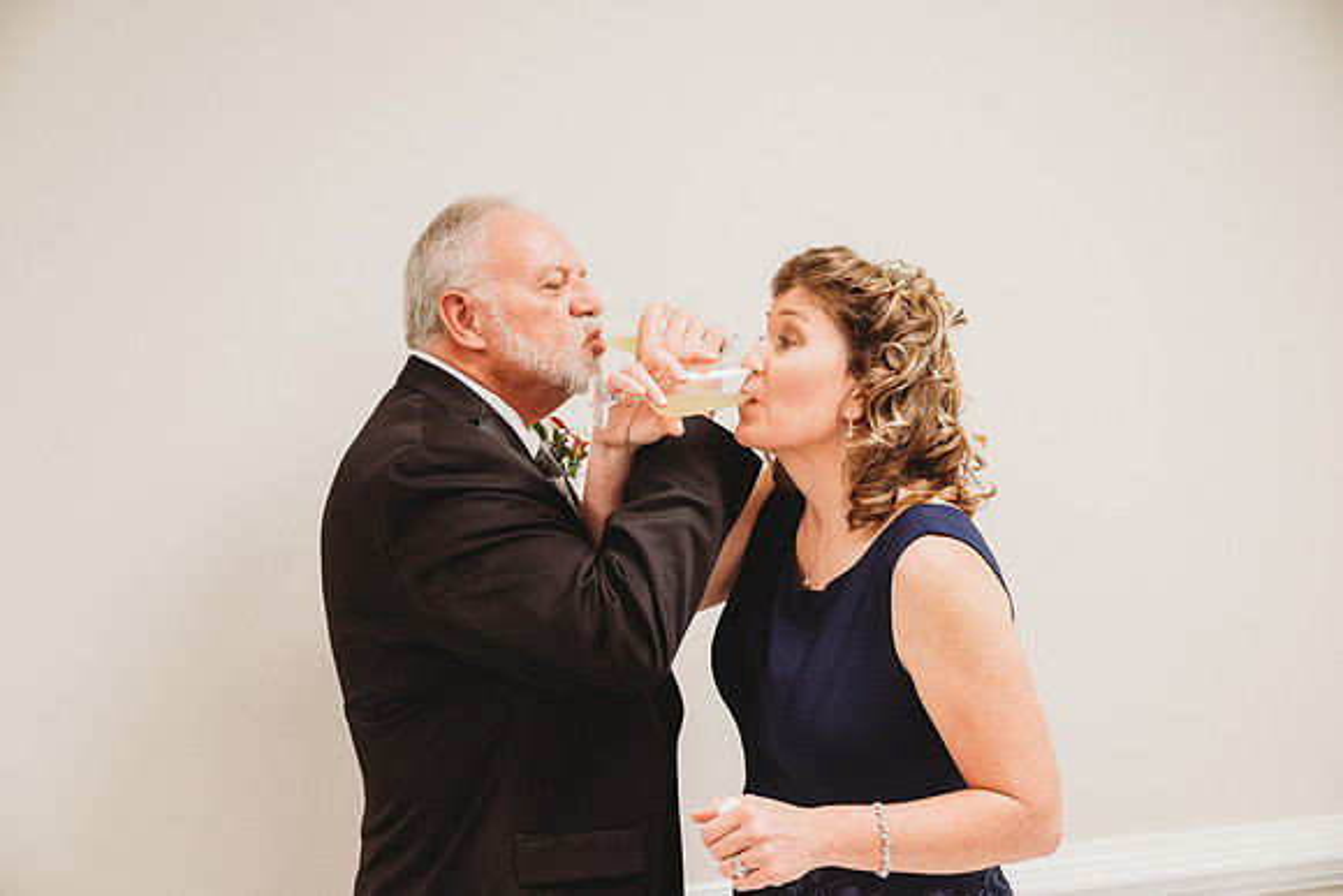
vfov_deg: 28.1
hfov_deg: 41.1
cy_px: 448
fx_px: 1791
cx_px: 672
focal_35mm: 48
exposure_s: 1/200
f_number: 4
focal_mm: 48
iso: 4000
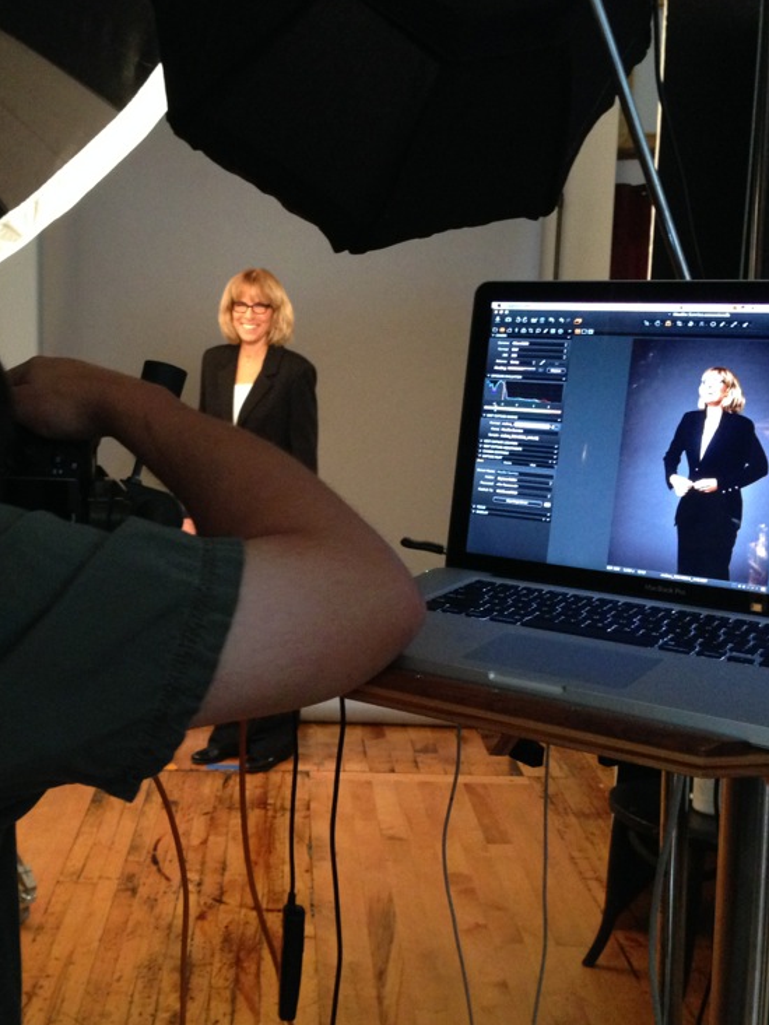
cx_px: 240
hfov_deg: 31.9
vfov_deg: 42.1
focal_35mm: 45
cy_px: 510
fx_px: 1333
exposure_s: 1/15
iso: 400
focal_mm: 4.12
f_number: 2.4
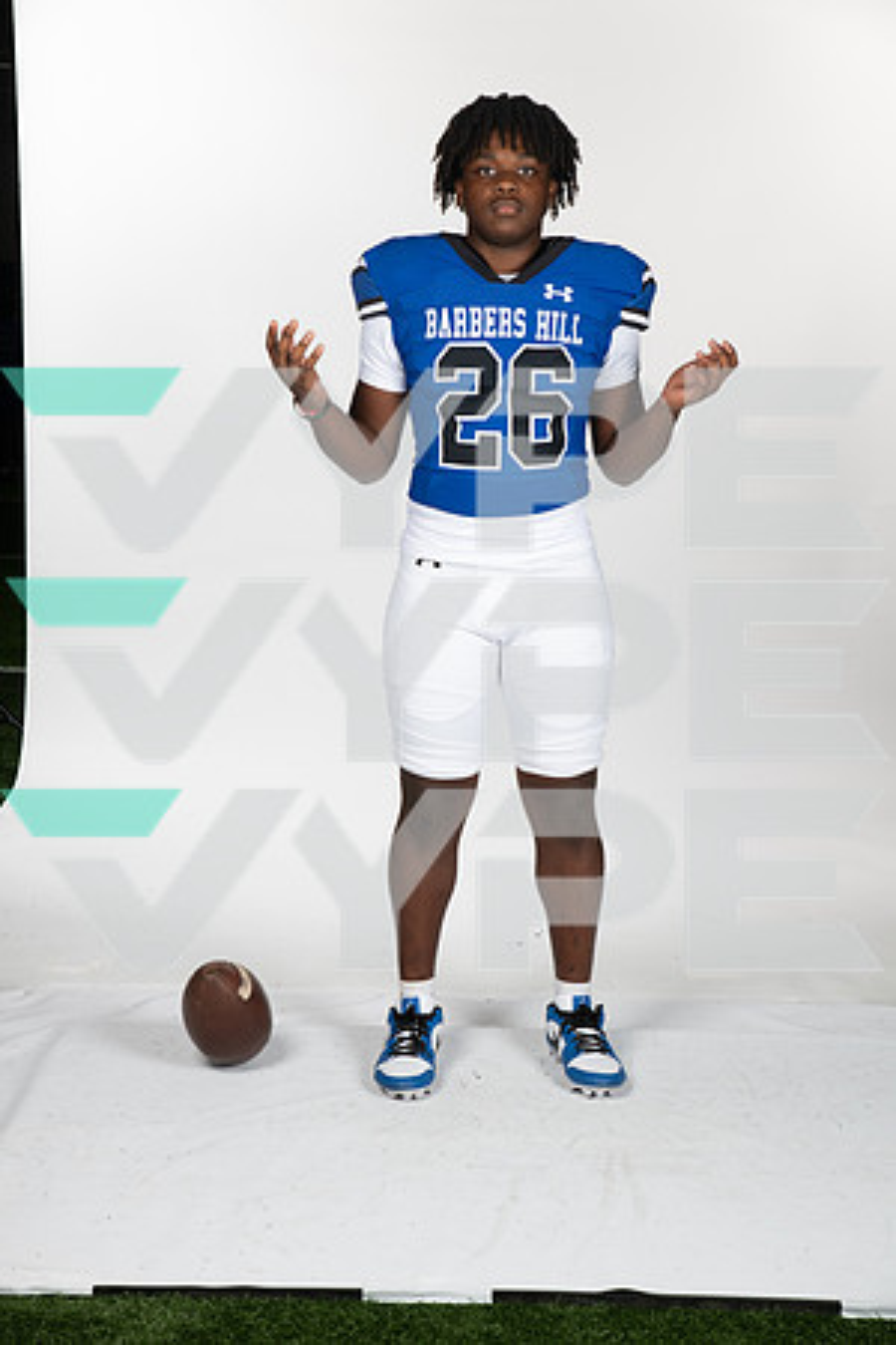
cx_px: 448
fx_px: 2314
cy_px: 672
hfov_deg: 21.9
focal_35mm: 62
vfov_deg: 32.4
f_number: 7.1
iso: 250
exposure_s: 1/400
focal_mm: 62
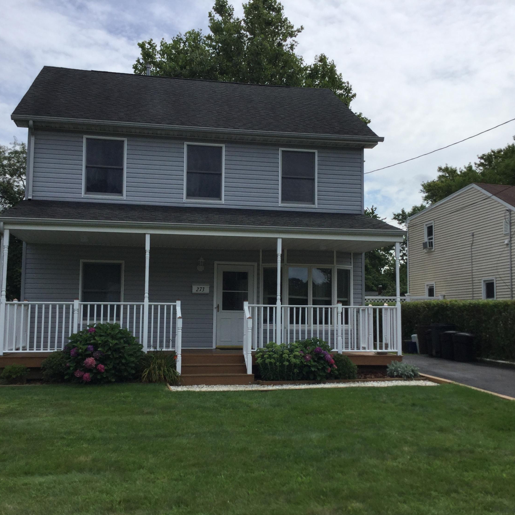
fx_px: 623
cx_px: 253
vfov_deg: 44.9
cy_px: 259
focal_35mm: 37
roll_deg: -2.0
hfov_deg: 44.9
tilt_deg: +4.0
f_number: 2.4
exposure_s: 1/1733
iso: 25
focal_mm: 3.3
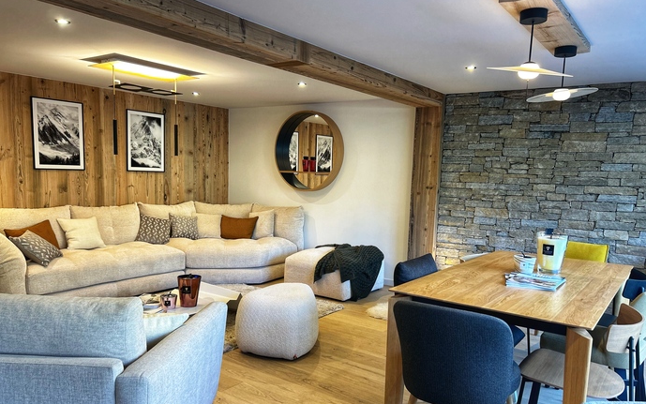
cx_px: 327
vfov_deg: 44.4
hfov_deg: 66.5
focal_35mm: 28
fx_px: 493
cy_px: 233
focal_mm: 5.7
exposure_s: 1/100
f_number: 1.5
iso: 100
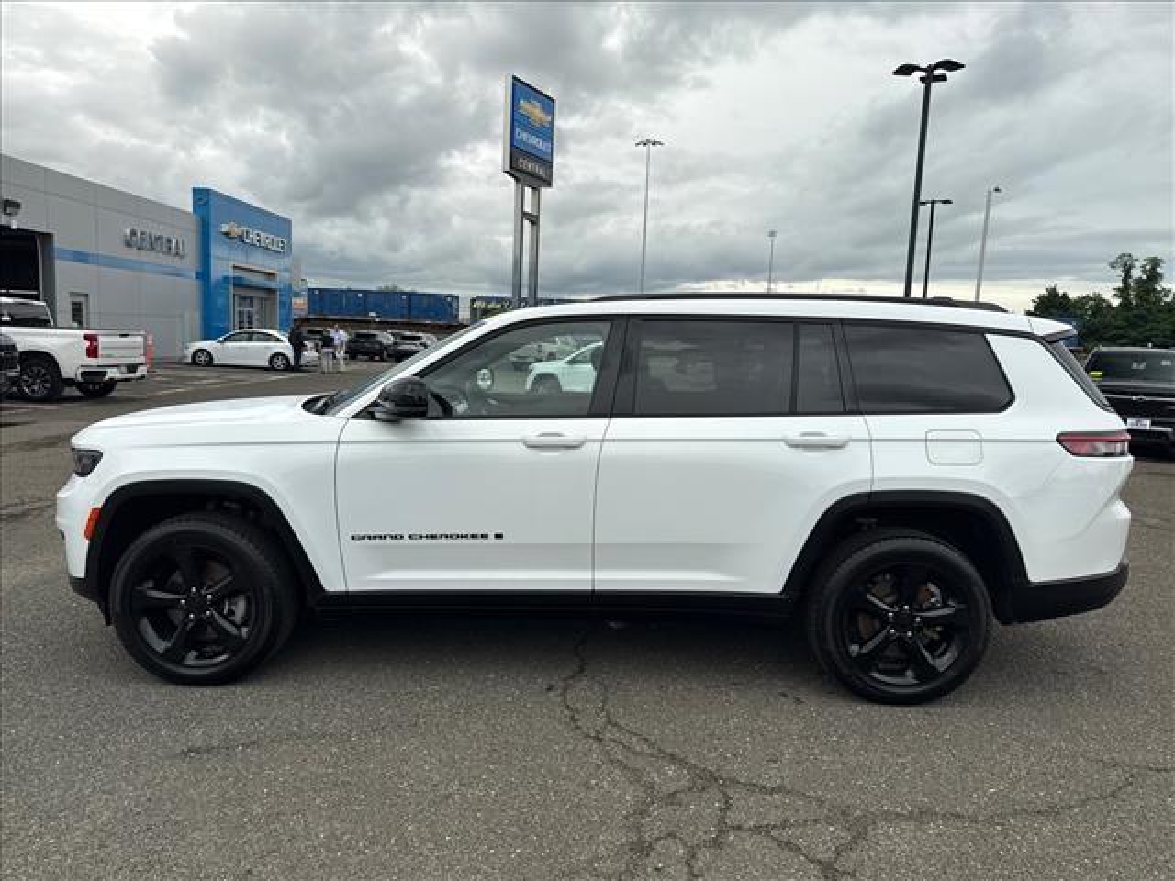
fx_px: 815
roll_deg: -2.0
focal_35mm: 24
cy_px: 440
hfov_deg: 71.6
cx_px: 588
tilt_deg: -5.9
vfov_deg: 56.8
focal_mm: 6.76
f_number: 1.78
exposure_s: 1/1653
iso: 80
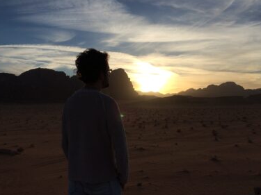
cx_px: 132
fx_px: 241
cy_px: 102
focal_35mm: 32
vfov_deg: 44.1
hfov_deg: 56.8
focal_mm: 4.12
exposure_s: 1/3165
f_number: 2.2
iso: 32
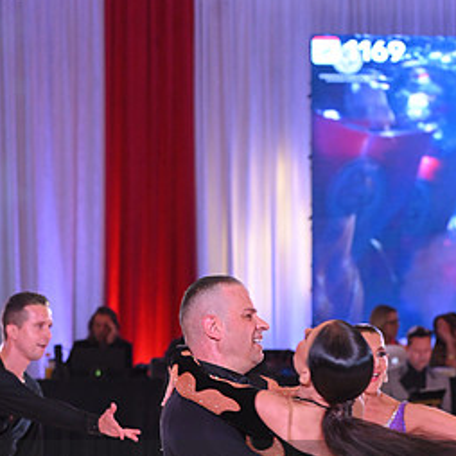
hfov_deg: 11.0
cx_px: 216
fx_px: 2370
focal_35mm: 159
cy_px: 501
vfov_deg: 10.8
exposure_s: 1/320
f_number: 4.5
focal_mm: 82
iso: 2500
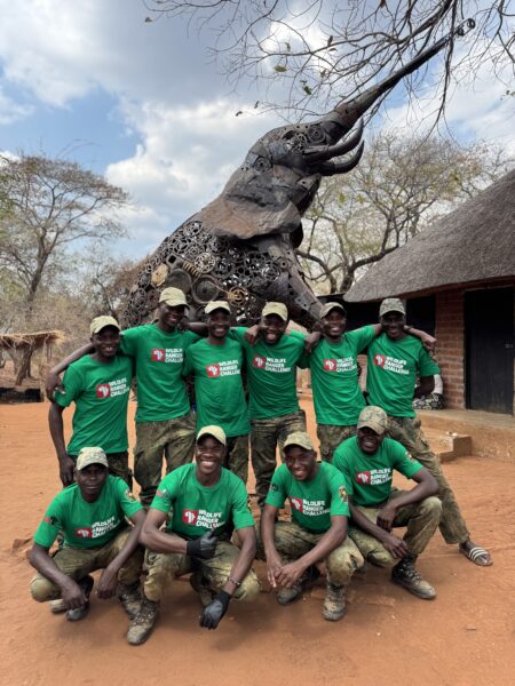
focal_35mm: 24
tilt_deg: -0.7
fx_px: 476
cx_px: 258
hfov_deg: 56.8
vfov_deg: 71.6
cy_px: 343
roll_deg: -1.5
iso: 80
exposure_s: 1/1059
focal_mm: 6.76
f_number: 1.78
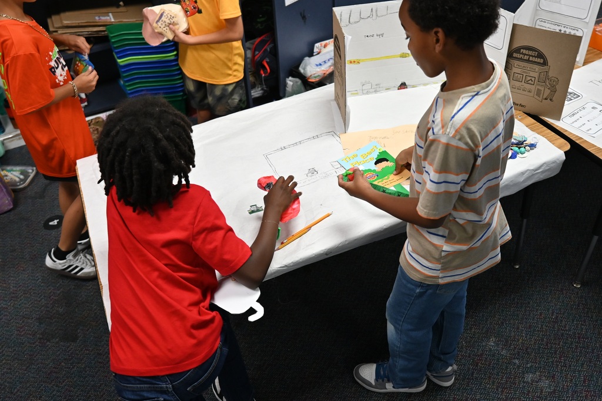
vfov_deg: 56.2
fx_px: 376
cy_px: 200
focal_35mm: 22
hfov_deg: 77.3
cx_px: 301
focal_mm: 15
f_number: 1.7
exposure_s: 1/200
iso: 500
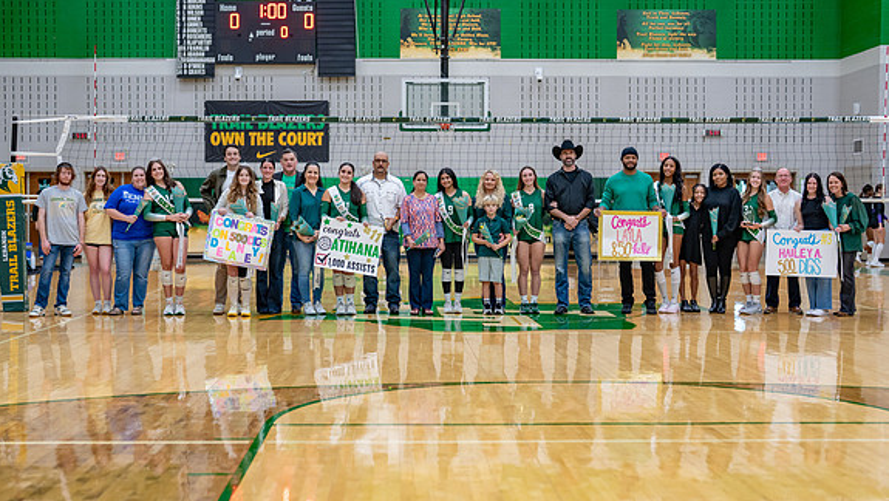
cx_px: 412
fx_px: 1415
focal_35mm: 60
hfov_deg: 34.9
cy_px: 255
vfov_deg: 20.1
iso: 800
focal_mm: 50
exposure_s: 1/400
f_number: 2
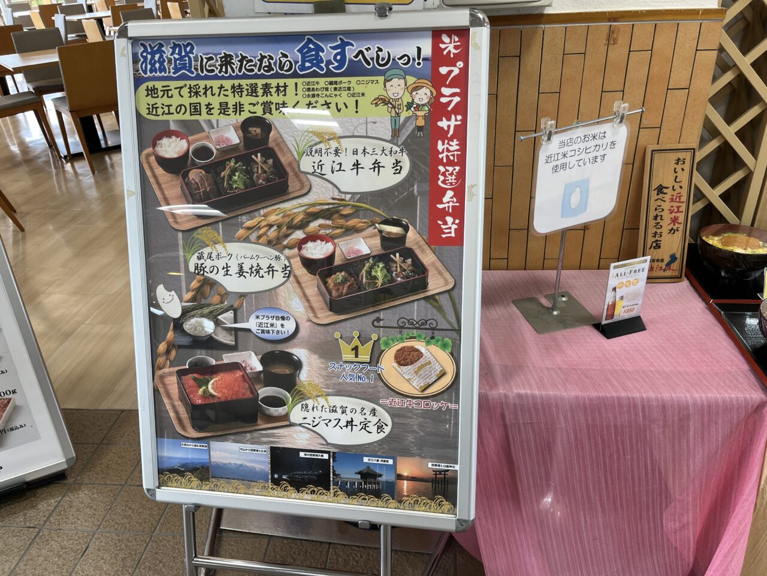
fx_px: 576
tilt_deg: -30.1
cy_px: 288
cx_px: 384
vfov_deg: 53.1
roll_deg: +3.7
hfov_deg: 67.3
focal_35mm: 26
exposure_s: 1/120
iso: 50
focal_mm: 5.1
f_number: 1.6
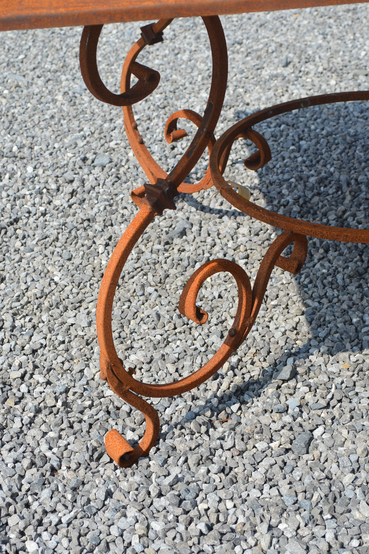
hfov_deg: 20.1
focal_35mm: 68
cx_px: 184
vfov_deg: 29.9
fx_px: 1040
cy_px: 277
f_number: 7.1
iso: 100
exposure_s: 1/200
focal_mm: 45
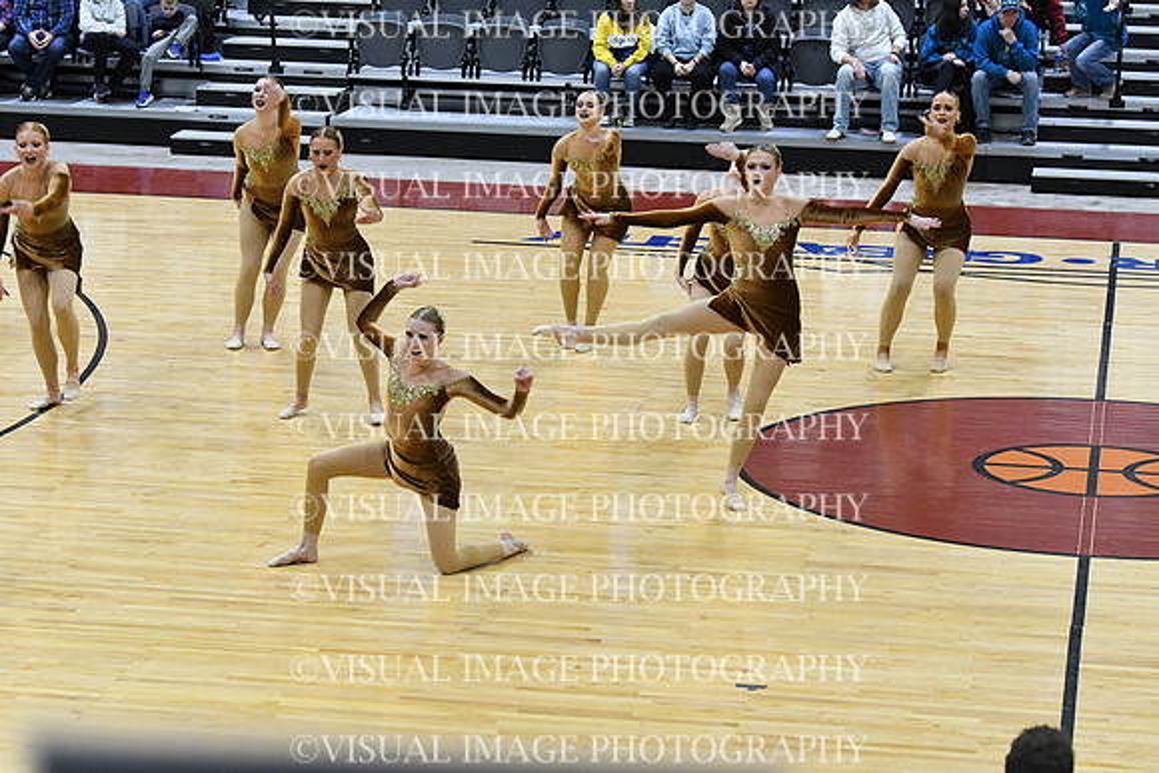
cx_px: 580
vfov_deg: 13.0
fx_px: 3381
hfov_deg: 19.5
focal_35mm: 105
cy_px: 386
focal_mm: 70
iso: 5000
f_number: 4
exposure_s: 1/400
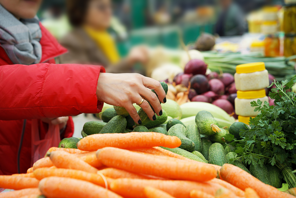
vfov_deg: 24.6
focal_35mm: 55
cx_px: 148
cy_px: 99
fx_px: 452
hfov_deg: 36.2
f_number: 4
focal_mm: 55
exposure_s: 1/250
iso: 125
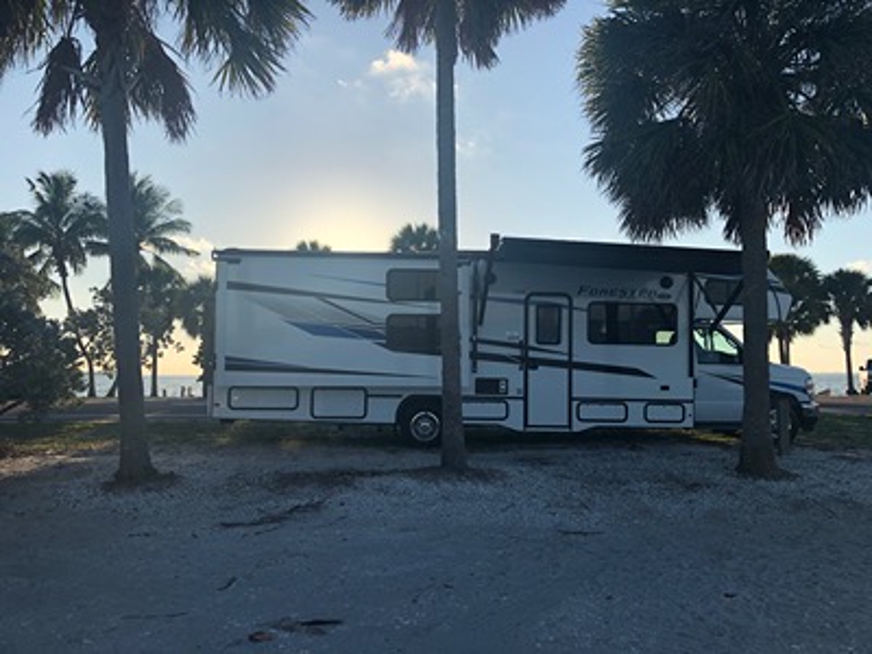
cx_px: 436
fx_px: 705
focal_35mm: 28
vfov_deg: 49.7
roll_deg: -0.2
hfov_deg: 63.4
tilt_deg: +4.8
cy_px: 327
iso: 20
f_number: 1.8
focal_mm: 3.99
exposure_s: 1/1919
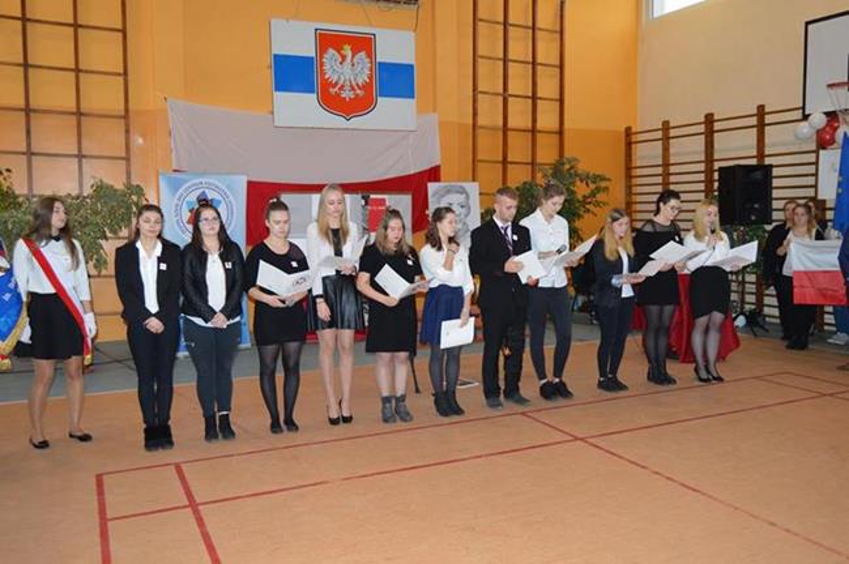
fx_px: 707
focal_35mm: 30
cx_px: 424
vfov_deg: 43.5
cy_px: 282
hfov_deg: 62.0
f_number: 3.8
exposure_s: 1/60
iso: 400
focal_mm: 20
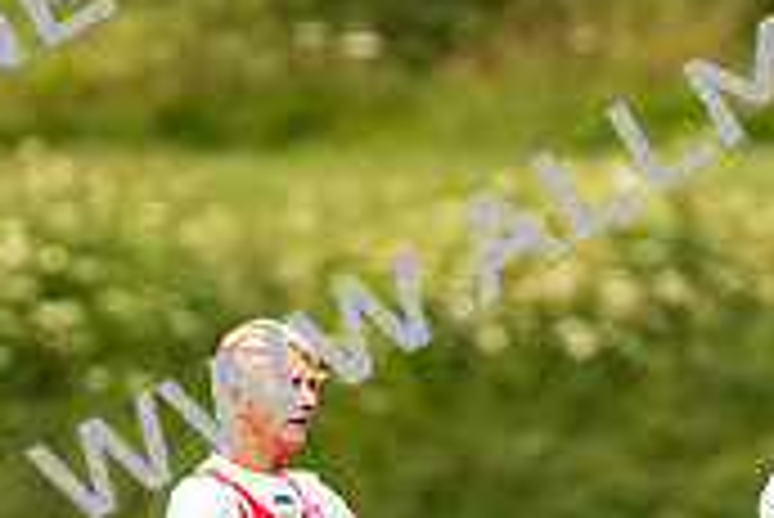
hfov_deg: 1.0
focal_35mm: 2024
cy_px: 534
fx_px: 43552
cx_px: 585
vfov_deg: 0.7
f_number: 6.3
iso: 500
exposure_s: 1/2000
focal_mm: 600
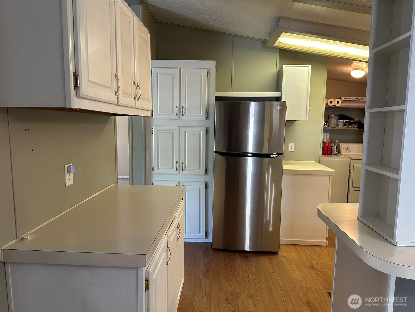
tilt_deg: -6.9
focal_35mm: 24
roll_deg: -0.8
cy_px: 156
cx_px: 208
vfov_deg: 56.8
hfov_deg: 71.6
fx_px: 288
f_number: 1.78
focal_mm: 6.86
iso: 160
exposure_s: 1/60
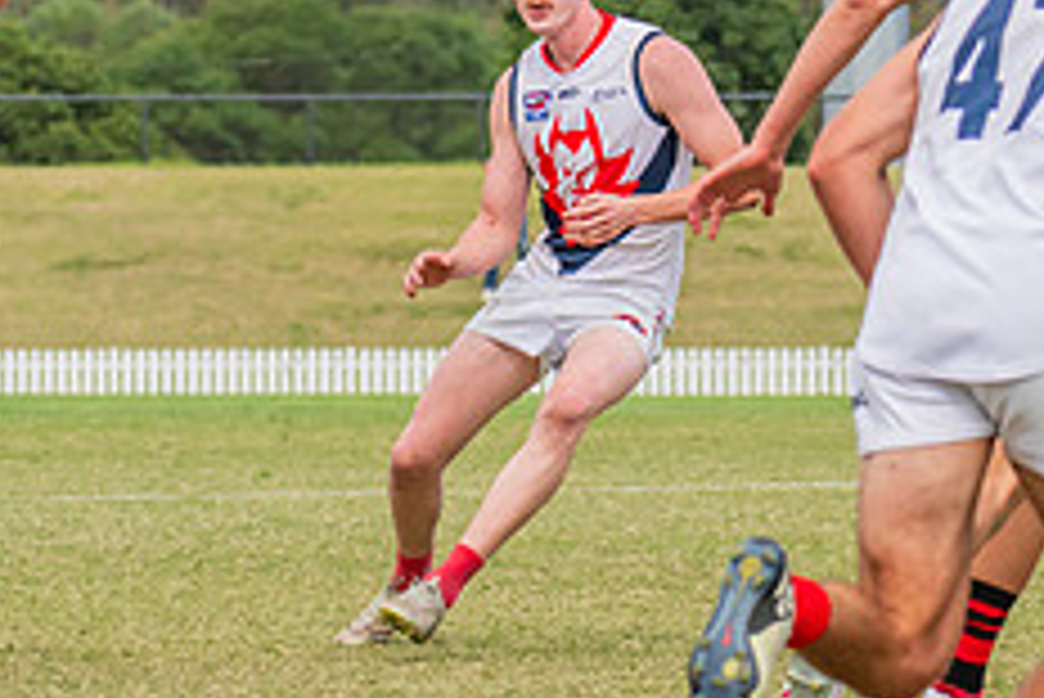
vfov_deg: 2.8
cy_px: 327
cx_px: -4
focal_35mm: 499
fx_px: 14479
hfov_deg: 4.1
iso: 800
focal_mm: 170
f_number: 8
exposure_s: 1/1250
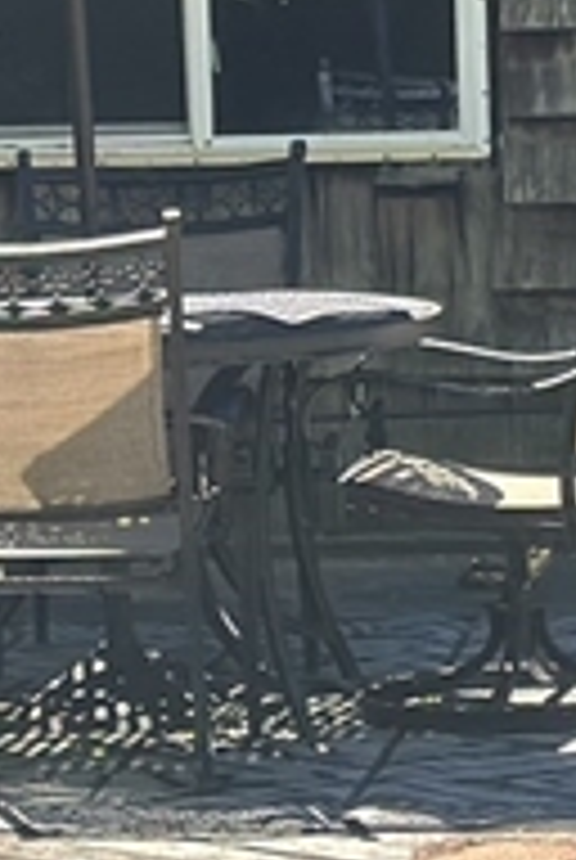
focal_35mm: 267
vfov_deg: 7.6
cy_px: -171
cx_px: -405
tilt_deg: +0.2
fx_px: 6384
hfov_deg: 5.1
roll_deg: +0.8
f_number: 1.78
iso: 80
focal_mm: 6.86
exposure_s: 1/935
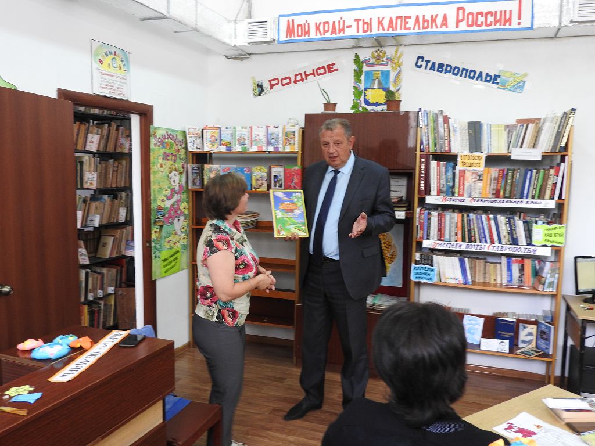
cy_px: 223
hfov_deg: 60.0
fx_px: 516
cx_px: 298
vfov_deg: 46.8
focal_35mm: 30
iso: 280
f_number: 3.5
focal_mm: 5.4
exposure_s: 1/30
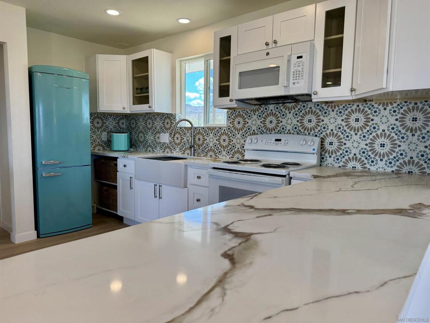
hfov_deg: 71.6
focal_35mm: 24
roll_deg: -1.5
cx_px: 215
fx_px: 298
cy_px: 162
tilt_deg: -5.2
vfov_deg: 56.8
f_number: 1.78
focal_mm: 6.76
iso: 64
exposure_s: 1/258
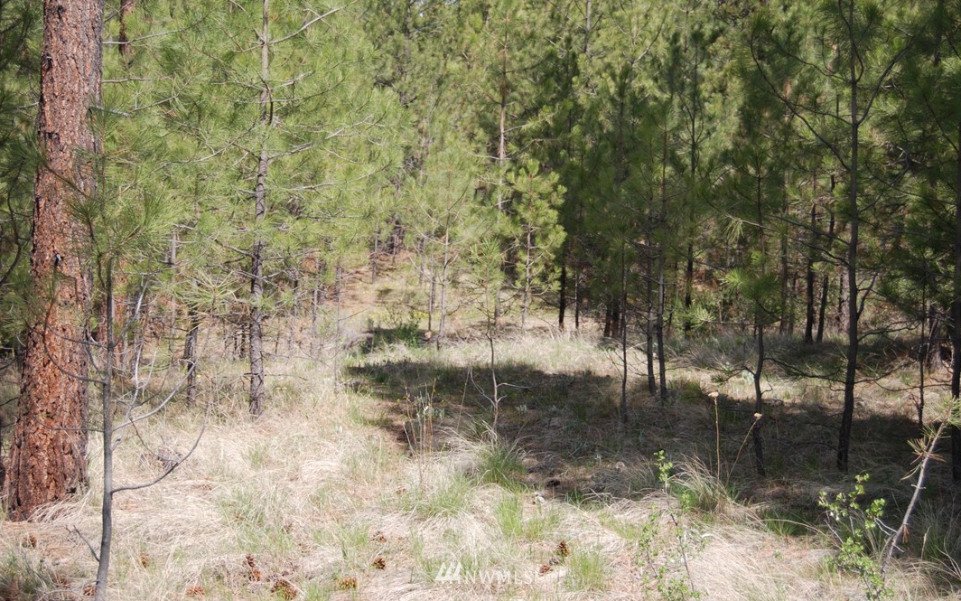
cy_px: 280
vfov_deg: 23.8
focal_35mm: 55
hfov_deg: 37.2
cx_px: 486
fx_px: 1428
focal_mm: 35
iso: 140
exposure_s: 1/500
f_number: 4.8
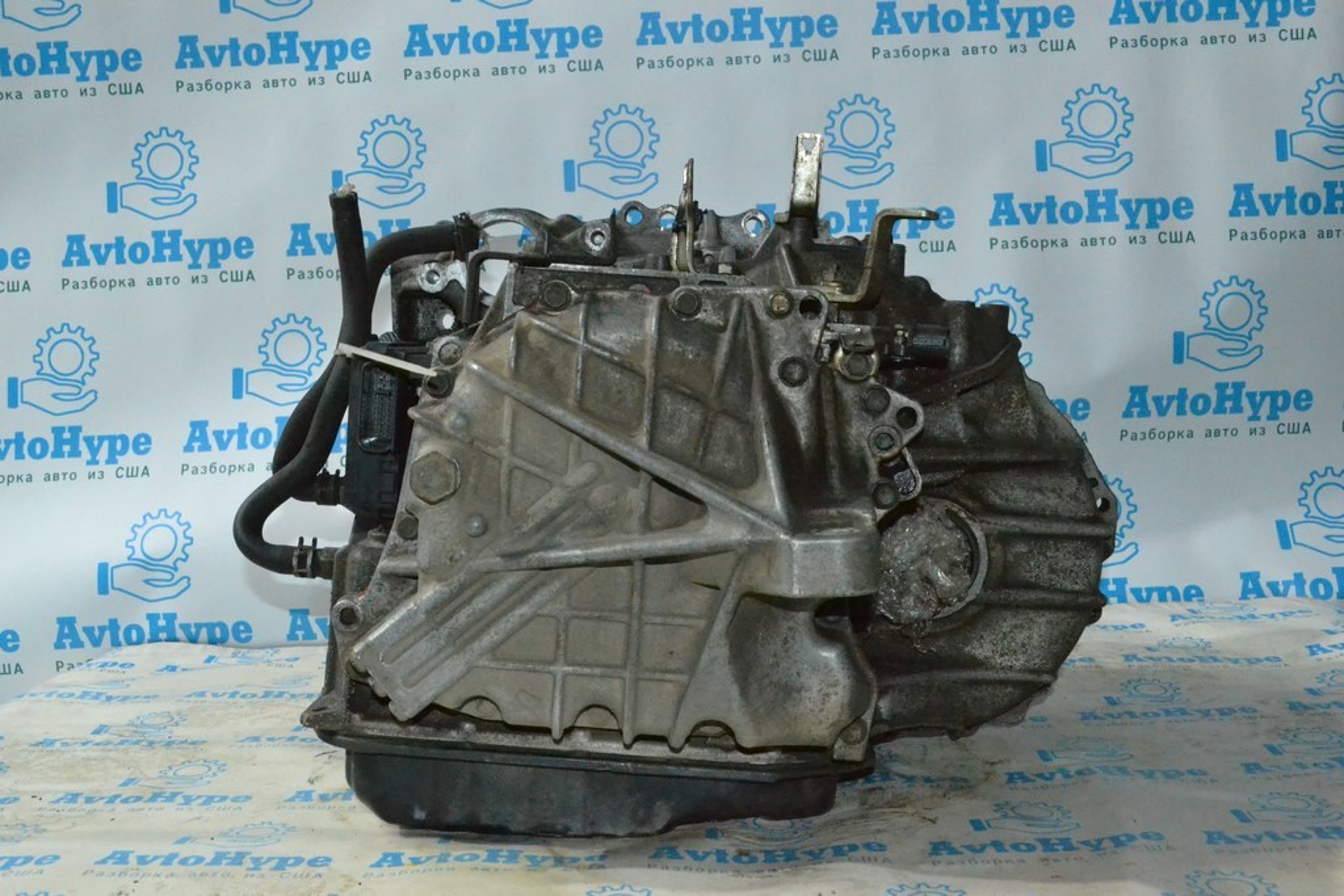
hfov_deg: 49.5
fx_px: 1456
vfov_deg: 34.2
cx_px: 672
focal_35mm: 39
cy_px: 448
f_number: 9
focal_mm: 26
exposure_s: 1/125
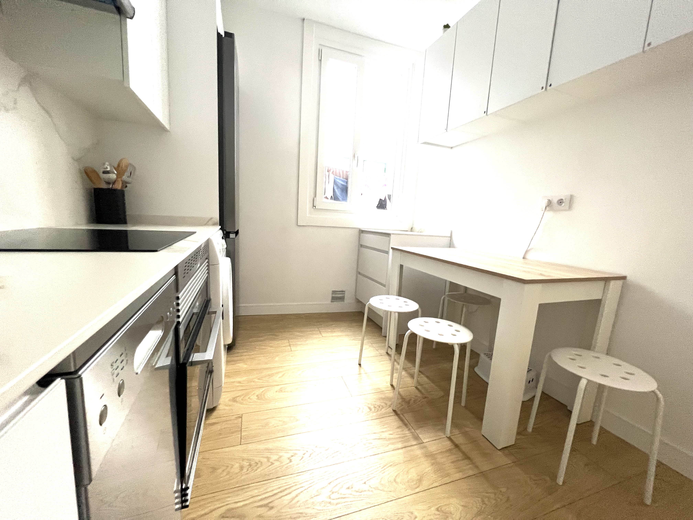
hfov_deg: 106.2
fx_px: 260
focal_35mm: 13
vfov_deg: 89.9
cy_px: 260
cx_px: 346
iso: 250
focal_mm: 1.57
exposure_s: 1/50
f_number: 1.8
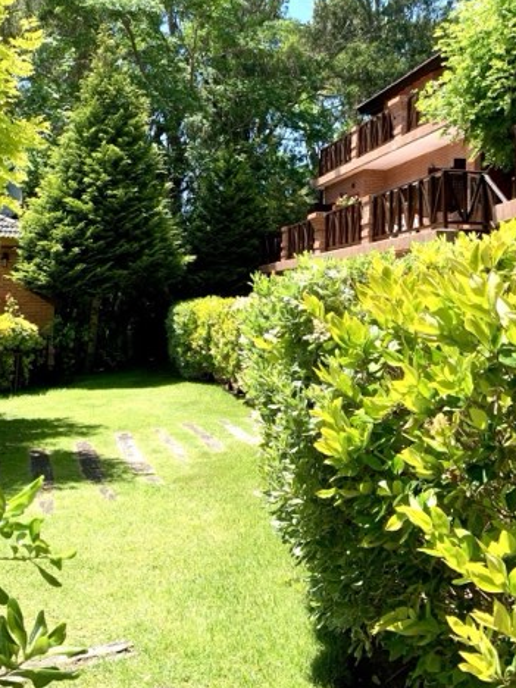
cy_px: 276
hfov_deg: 35.9
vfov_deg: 46.5
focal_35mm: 40
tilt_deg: +2.6
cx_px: 226
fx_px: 795
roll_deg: -2.0
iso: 25
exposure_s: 1/849
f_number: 1.8
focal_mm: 4.25
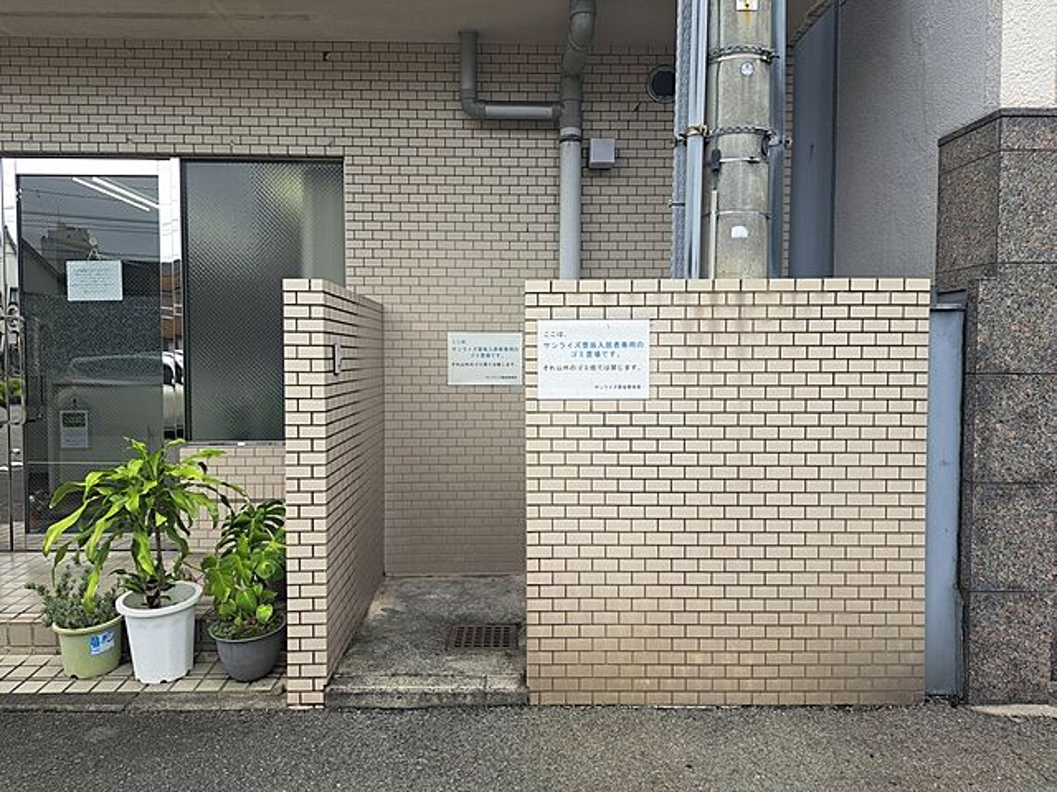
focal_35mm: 24
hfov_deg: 71.6
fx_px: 733
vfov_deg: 56.8
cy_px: 396
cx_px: 528
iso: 50
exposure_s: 1/298
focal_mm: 5.23
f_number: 1.8
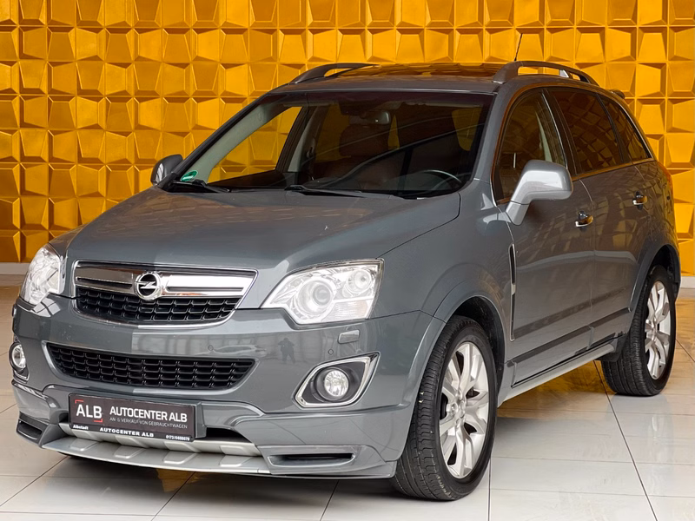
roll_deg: +0.1
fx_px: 1546
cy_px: 260
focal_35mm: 77
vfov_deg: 19.1
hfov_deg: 25.3
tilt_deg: -4.6
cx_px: 348
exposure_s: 1/121
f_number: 2.8
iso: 125
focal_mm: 9
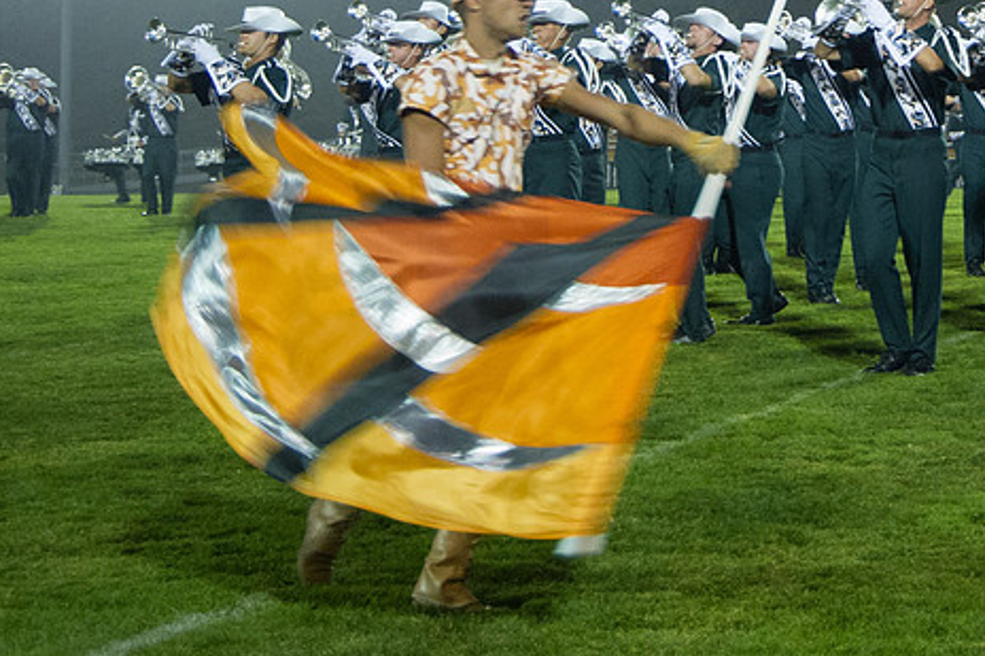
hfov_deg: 20.5
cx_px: 994
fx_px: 2626
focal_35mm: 96
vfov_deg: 14.0
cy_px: -31
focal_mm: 40
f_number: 4.2
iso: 4500
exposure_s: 1/160
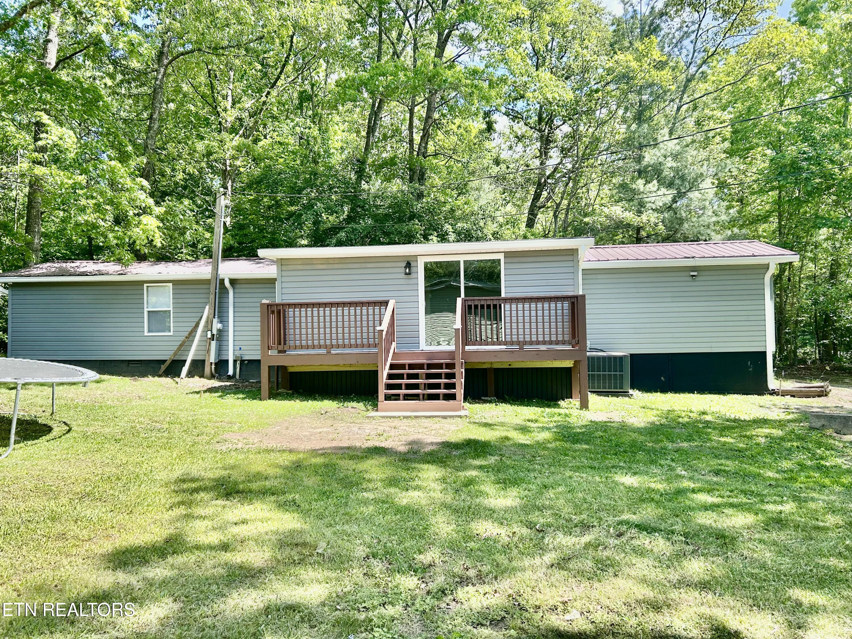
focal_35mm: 26
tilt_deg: +0.7
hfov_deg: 67.3
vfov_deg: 53.1
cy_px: 320
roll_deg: +1.3
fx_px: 640
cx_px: 426
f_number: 1.5
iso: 50
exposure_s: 1/957
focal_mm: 5.7
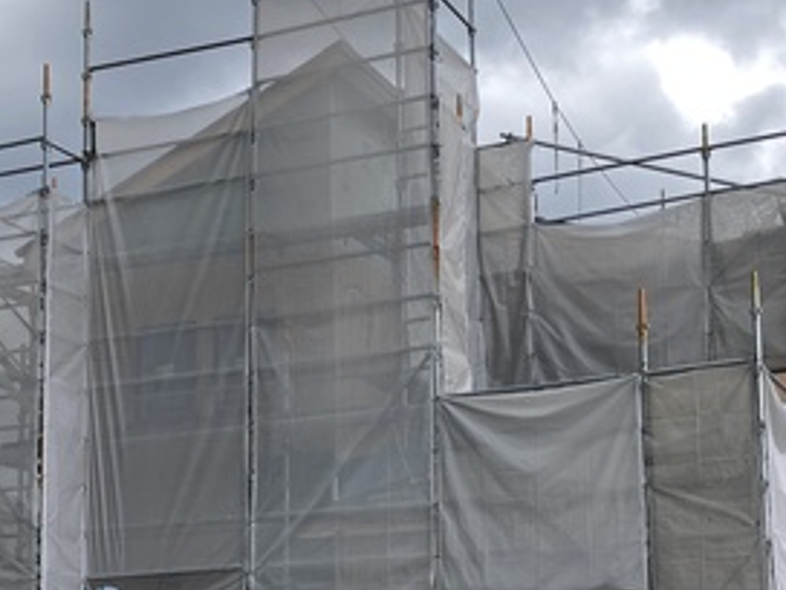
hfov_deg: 29.4
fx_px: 1499
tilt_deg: +7.6
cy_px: 523
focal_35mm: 66
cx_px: 405
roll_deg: -0.1
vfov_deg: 21.8
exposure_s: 1/1279
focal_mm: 3.99
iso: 20
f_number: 1.8
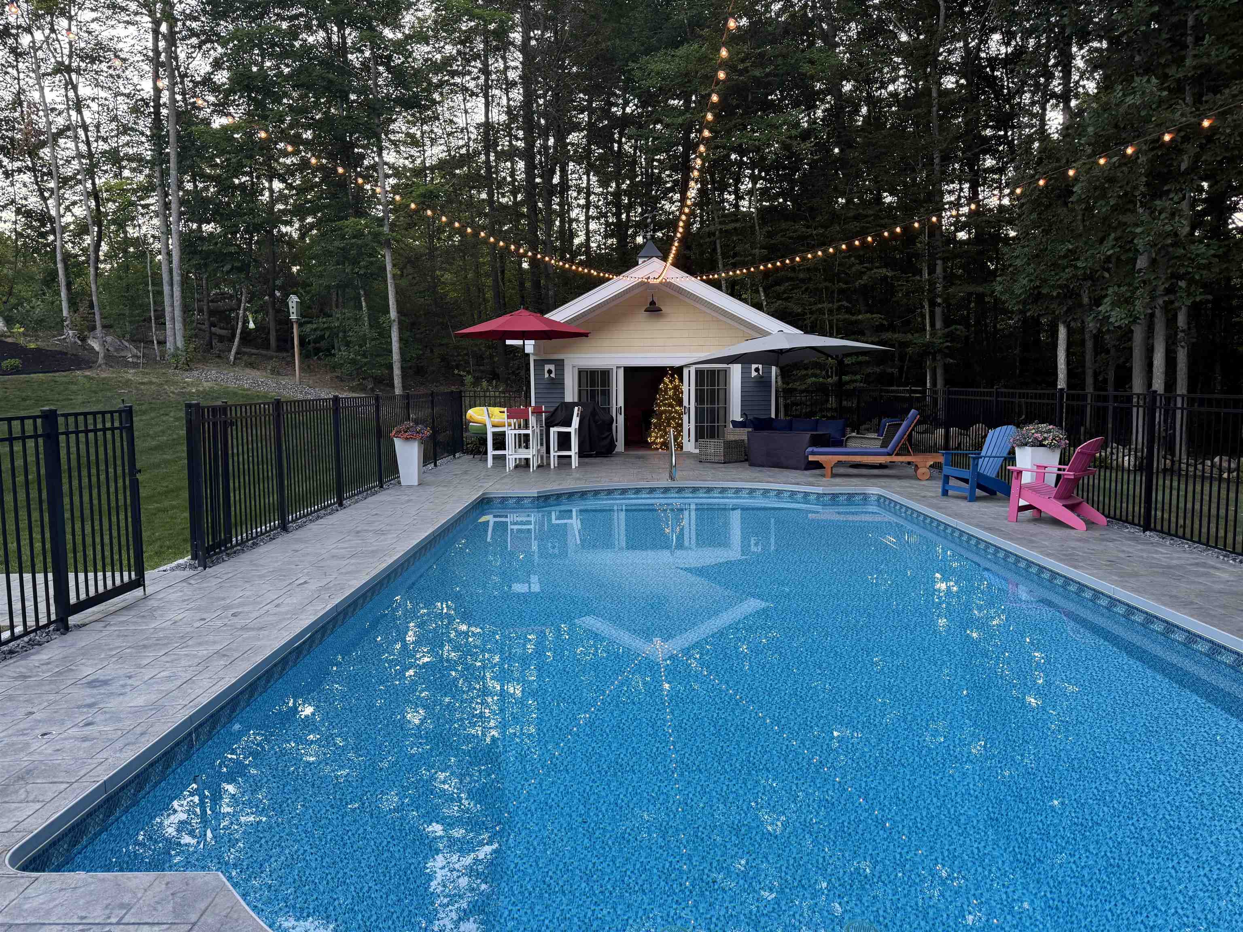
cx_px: 622
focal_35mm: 24
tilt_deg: -4.6
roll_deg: +1.5
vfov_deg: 56.8
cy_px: 466
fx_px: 862
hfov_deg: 71.6
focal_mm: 6.76
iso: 160
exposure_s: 1/60
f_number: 1.78
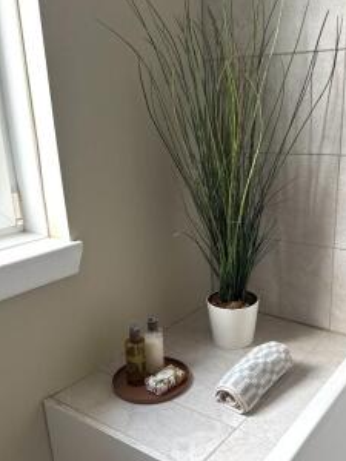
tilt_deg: -19.5
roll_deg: +2.2
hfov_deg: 40.3
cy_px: 256
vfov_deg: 52.5
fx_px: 466
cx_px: 226
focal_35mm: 35
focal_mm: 6.76
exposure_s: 1/68
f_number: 1.78
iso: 200
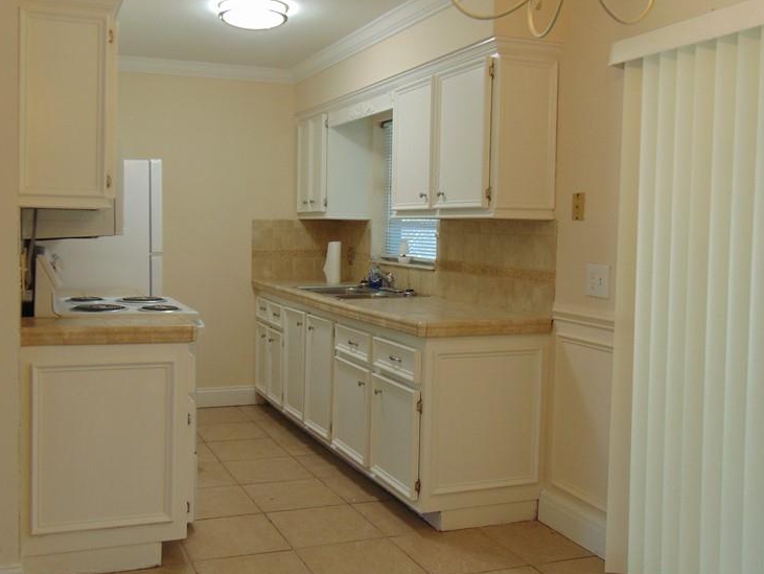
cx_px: 305
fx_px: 773
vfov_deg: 40.7
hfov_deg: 52.2
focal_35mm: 35
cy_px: 261
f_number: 3
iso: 100
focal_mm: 4.5
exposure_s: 1/30
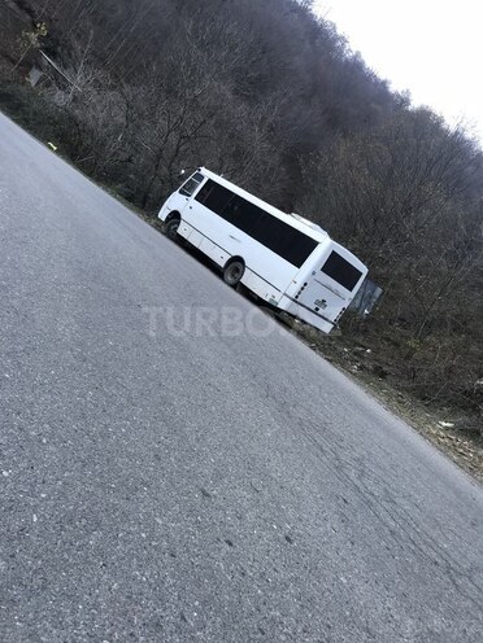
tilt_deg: -1.0
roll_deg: -34.6
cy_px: 322
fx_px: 521
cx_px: 242
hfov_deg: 49.7
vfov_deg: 63.4
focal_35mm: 28
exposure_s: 1/113
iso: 20
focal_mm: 3.99
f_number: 1.8
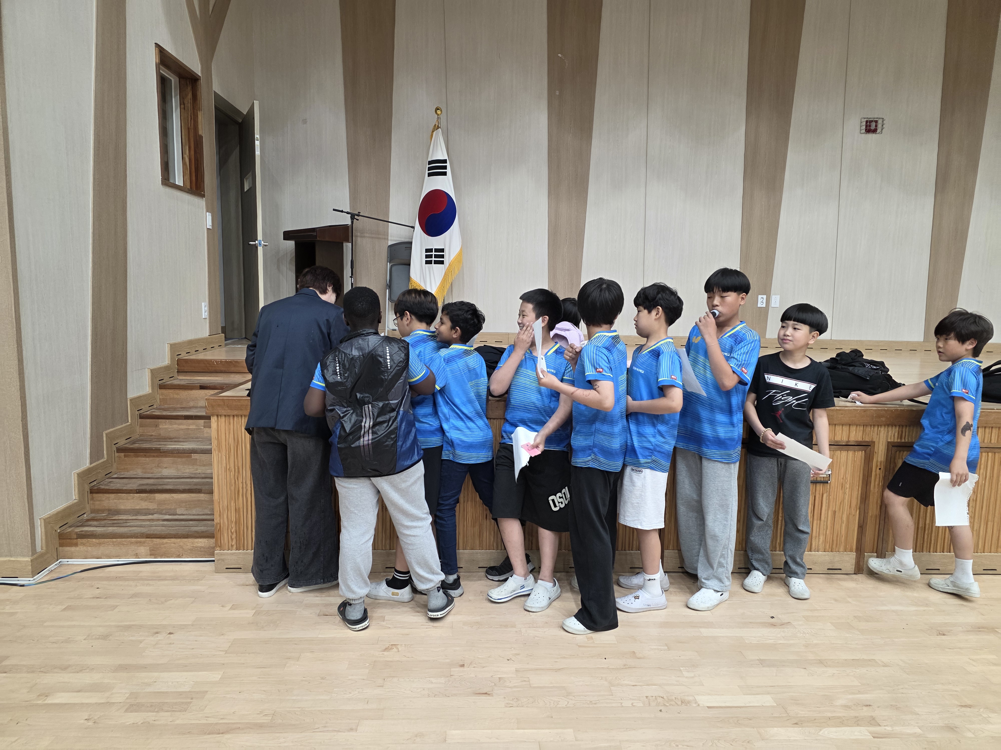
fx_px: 665
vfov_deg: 58.9
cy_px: 375
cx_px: 500
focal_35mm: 23
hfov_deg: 73.9
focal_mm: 6.3
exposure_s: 1/120
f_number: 1.7
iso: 160
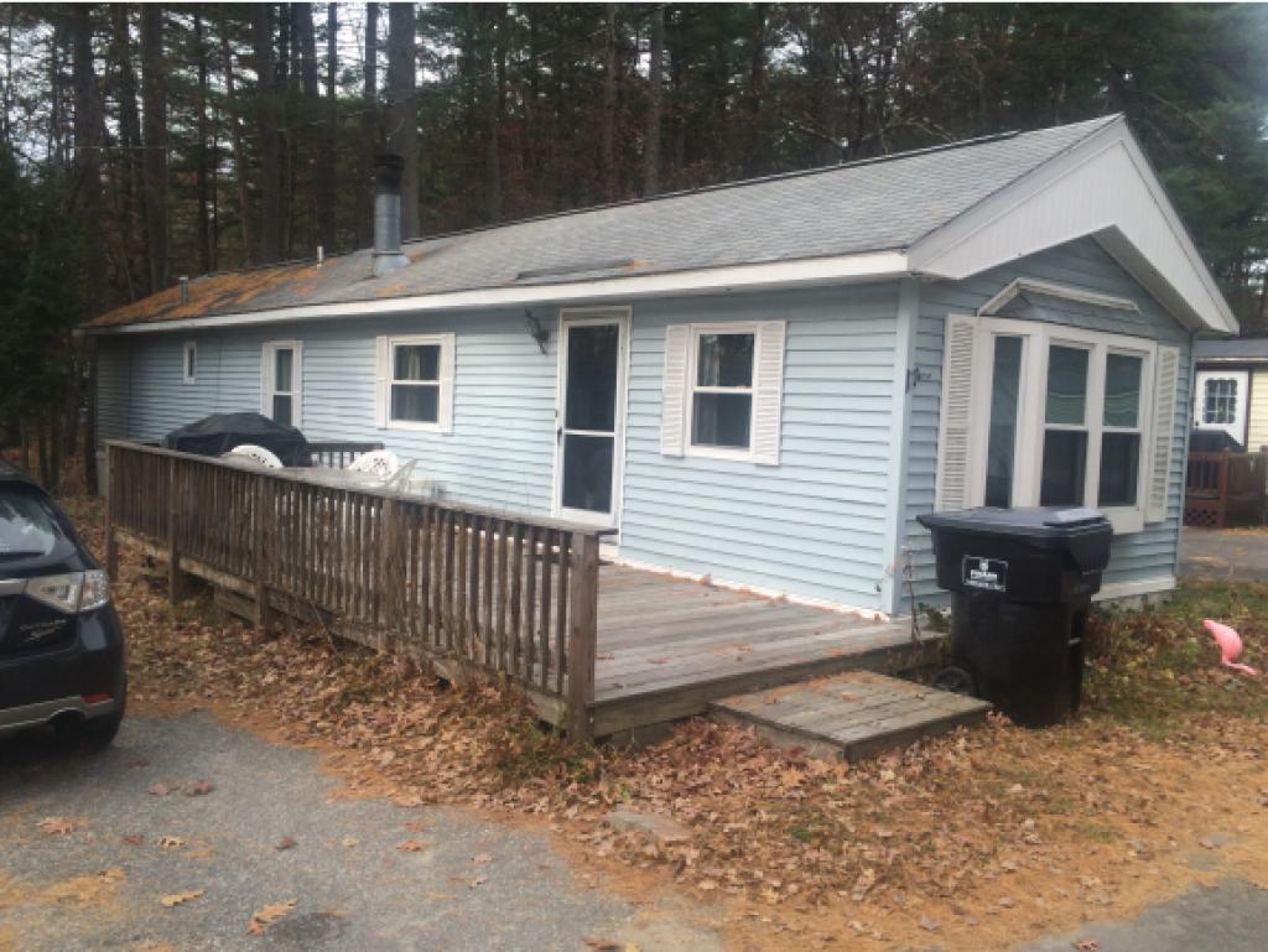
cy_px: 476
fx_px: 1063
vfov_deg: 48.3
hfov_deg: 61.6
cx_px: 634
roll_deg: -1.2
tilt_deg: -3.8
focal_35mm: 29
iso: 32
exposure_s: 1/662
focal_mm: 4.15
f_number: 2.2
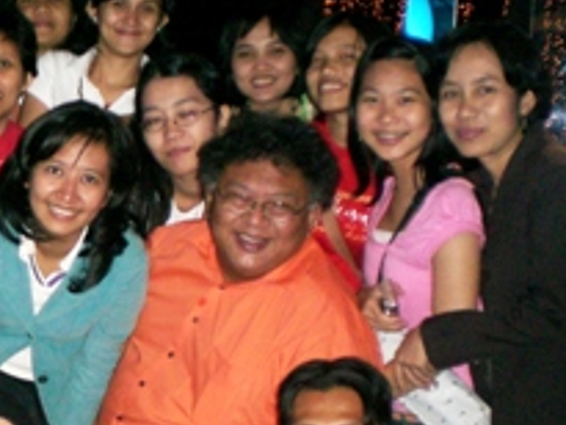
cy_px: 342
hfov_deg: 22.6
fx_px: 1358
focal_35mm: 83
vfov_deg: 17.6
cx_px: -8
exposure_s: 1/30
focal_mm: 6.3
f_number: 3.1
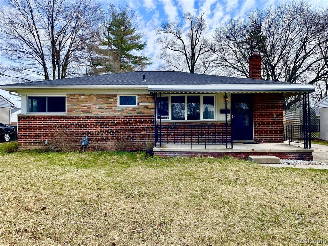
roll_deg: +0.6
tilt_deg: +2.2
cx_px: 164
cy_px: 123
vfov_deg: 53.1
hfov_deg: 67.3
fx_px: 246
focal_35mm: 26
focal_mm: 4.2
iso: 32
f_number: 1.6
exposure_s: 1/1887
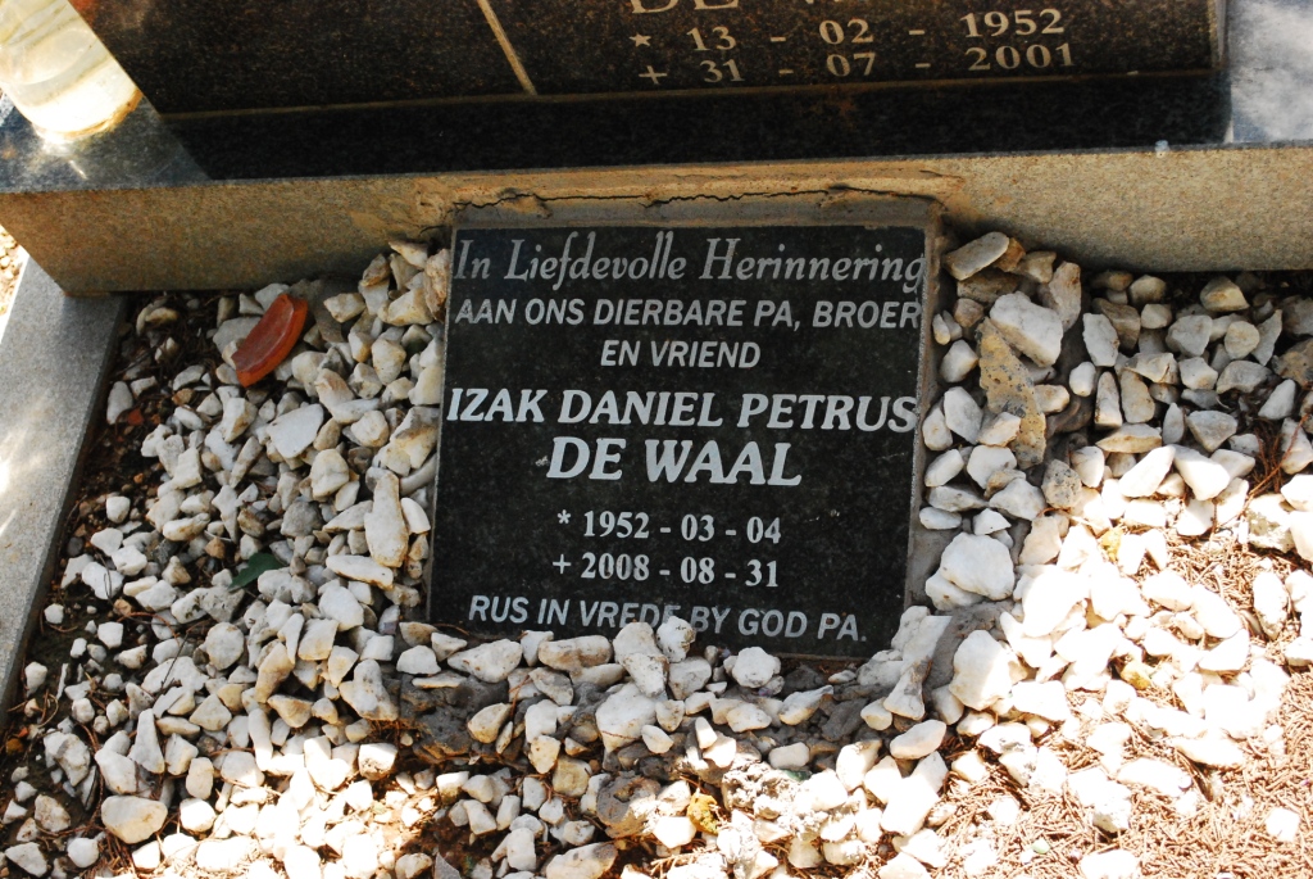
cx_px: 656
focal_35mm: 57
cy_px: 440
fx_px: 2081
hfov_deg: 35.0
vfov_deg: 23.8
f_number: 5.3
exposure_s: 1/1600
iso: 1600
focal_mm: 38
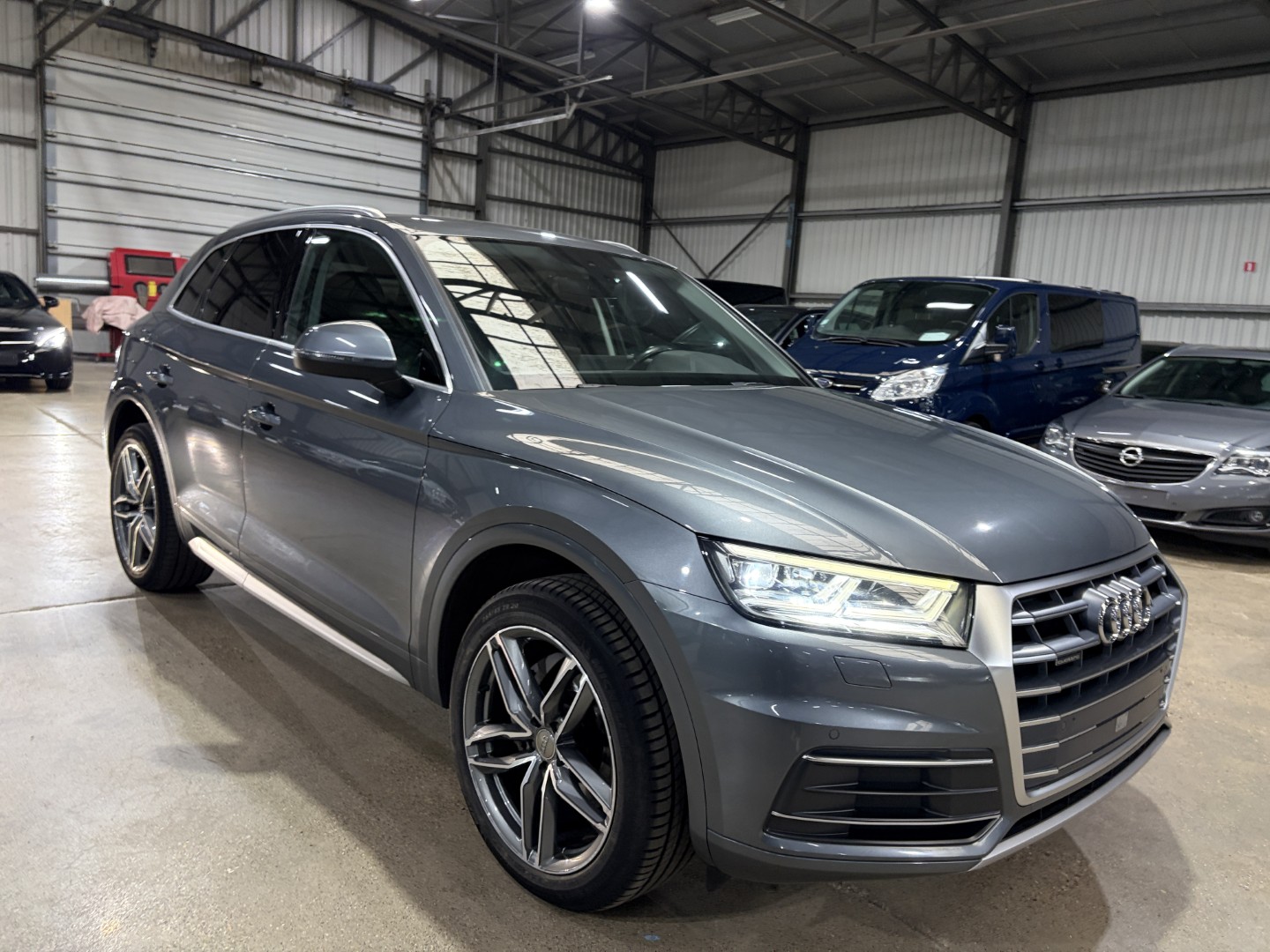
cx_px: 635
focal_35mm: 26
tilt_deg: -2.6
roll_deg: -4.1
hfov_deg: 67.3
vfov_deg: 53.1
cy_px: 476
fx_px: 954
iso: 200
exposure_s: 1/54
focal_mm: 5.96
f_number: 1.6
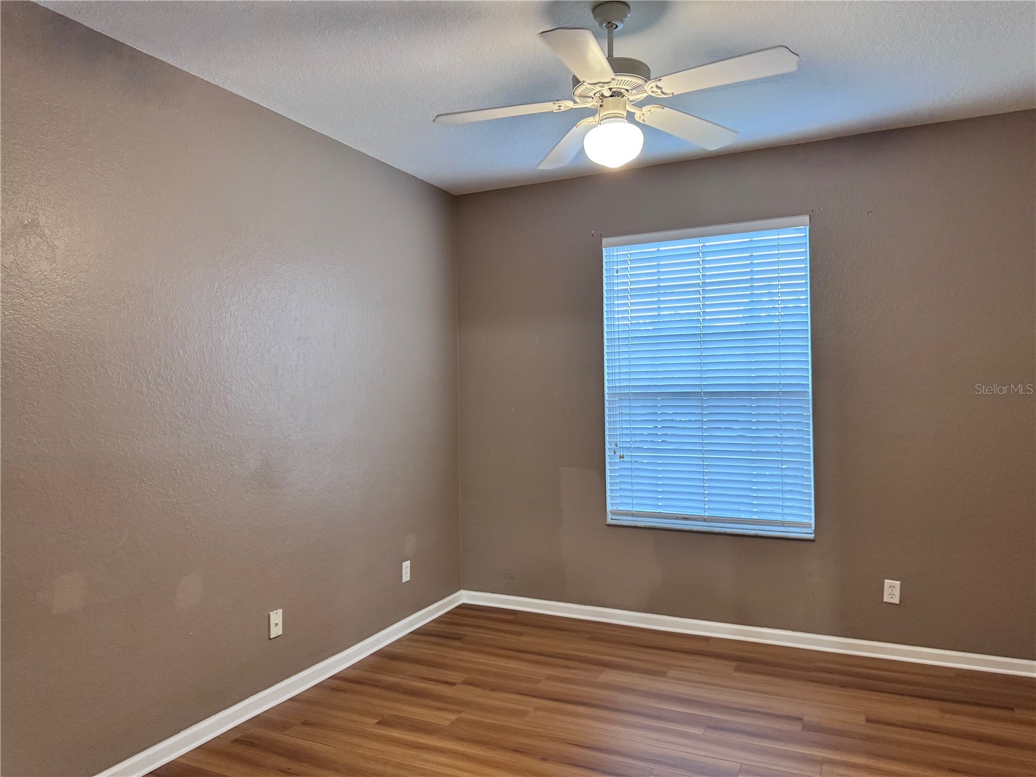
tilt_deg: +0.1
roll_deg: +0.4
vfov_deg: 56.8
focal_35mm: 24
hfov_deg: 71.6
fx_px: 718
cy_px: 388
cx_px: 518
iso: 250
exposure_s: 1/60
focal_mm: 6.76
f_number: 1.78
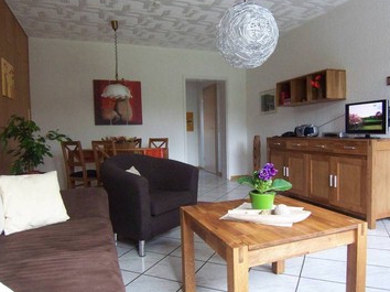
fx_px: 293
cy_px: 150
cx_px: 213
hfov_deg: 67.2
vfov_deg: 53.0
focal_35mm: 26
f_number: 2.8
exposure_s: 1/30
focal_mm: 3.8
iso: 160
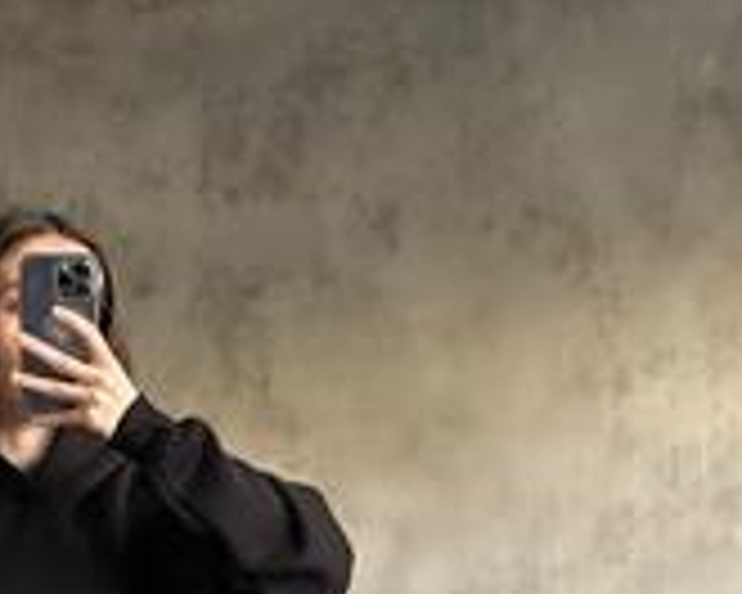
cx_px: 58
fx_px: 2657
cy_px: 936
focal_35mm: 121
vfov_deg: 12.1
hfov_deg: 15.7
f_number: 1.78
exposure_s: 1/53
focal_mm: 6.86
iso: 400
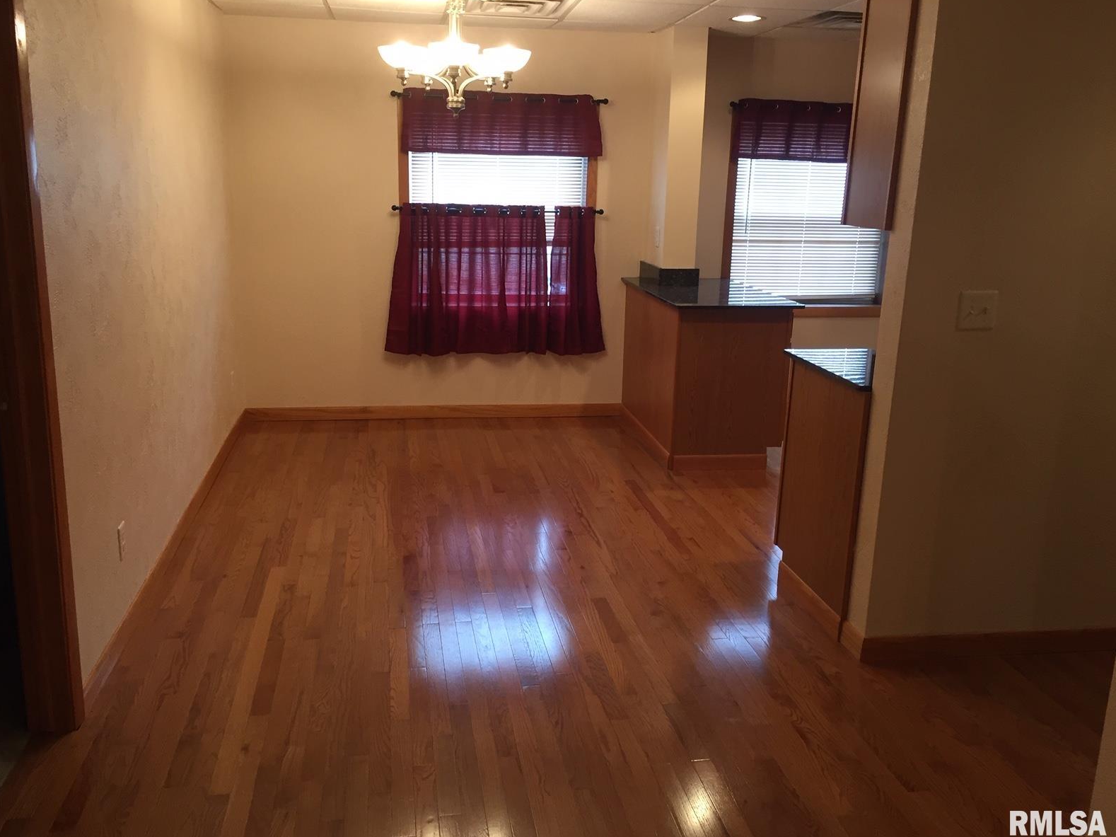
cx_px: 540
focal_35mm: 30
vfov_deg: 46.8
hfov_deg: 60.0
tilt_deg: -15.6
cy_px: 414
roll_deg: -2.5
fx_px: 967
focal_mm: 4.15
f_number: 2.2
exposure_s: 1/30
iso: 100
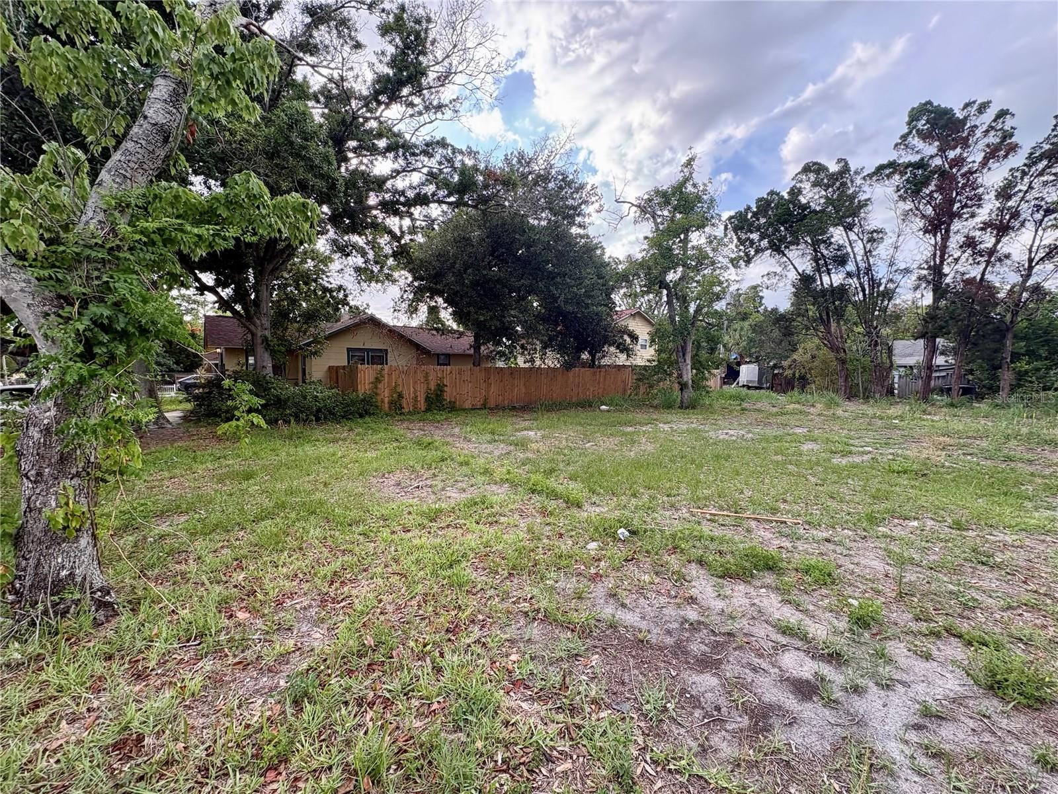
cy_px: 397
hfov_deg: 102.1
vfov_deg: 85.7
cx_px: 529
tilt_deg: -4.0
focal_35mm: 14
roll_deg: +2.2
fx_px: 428
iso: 64
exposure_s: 1/280
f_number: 2.2
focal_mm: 2.22
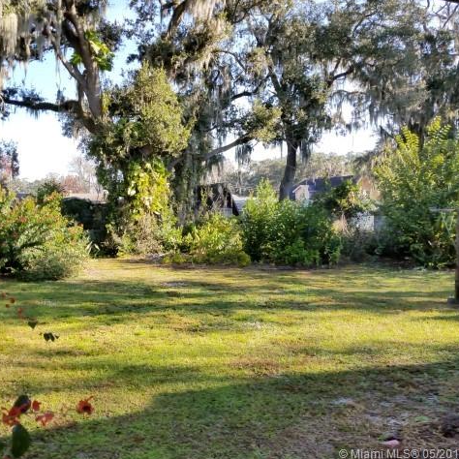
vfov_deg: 52.5
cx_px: 161
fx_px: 465
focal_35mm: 31
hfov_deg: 51.7
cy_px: 230
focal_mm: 4.25
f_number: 1.7
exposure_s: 1/538
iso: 50
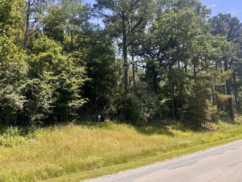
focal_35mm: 30
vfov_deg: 46.5
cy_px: 73
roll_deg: +0.8
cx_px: 120
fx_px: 210
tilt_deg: +11.3
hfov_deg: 60.0
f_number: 1.78
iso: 80
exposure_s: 1/1923
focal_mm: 6.76
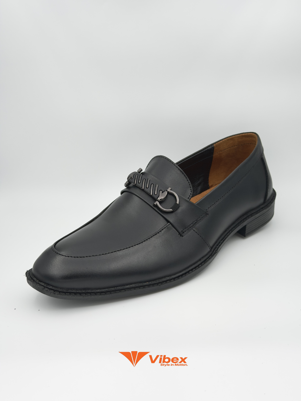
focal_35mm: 48
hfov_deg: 30.3
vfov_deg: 39.7
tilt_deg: -22.5
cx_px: 150
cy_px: 200
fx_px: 557
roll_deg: +0.6
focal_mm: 6.76
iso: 64
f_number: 1.78
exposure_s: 1/1330
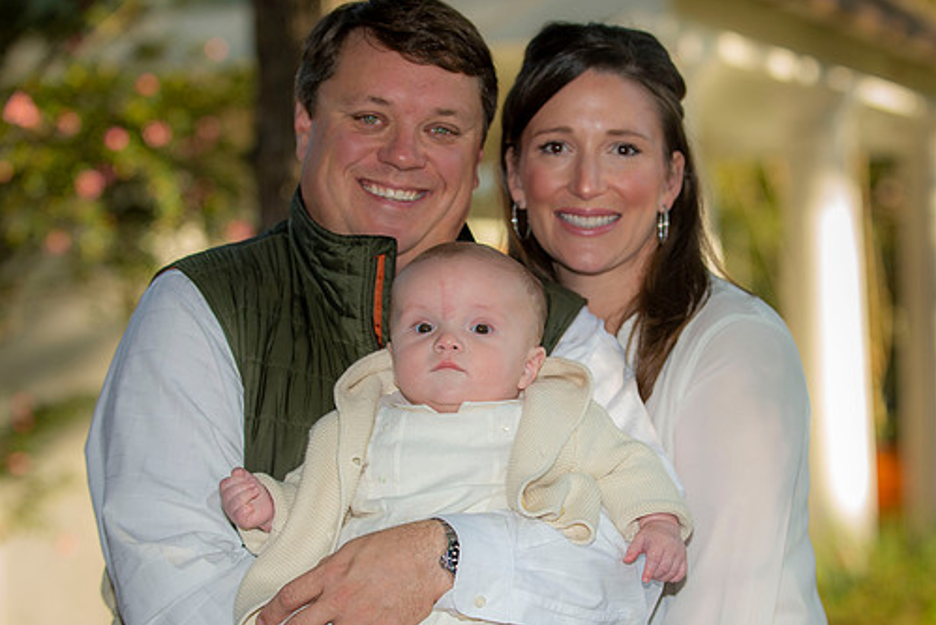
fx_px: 2887
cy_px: 415
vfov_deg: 12.3
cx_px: 560
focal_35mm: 111
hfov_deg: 18.4
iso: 100
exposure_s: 1/200
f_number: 4.5
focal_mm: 82
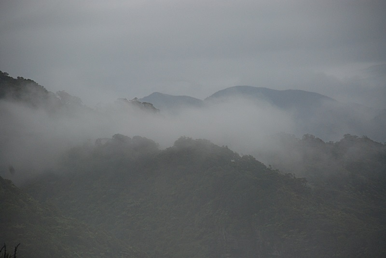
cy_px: 129
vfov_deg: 6.8
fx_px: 2174
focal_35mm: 202
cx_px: 193
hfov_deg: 10.1
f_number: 5.6
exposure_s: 1/1250
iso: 400
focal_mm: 135
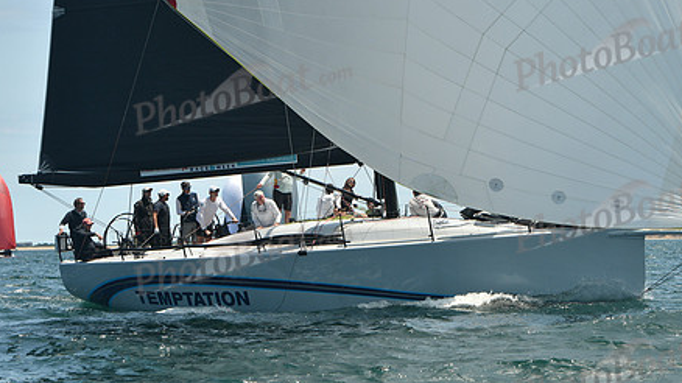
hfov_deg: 15.8
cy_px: 153
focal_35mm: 136
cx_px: 434
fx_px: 2459
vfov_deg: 8.9
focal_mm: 98
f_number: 7.1
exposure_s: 1/640
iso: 320
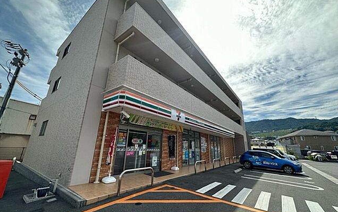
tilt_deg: +16.1
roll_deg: -1.8
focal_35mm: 15
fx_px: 138
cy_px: 107
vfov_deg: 74.8
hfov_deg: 101.4
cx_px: 170
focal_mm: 2.22
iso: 50
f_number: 2.2
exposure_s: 1/1247
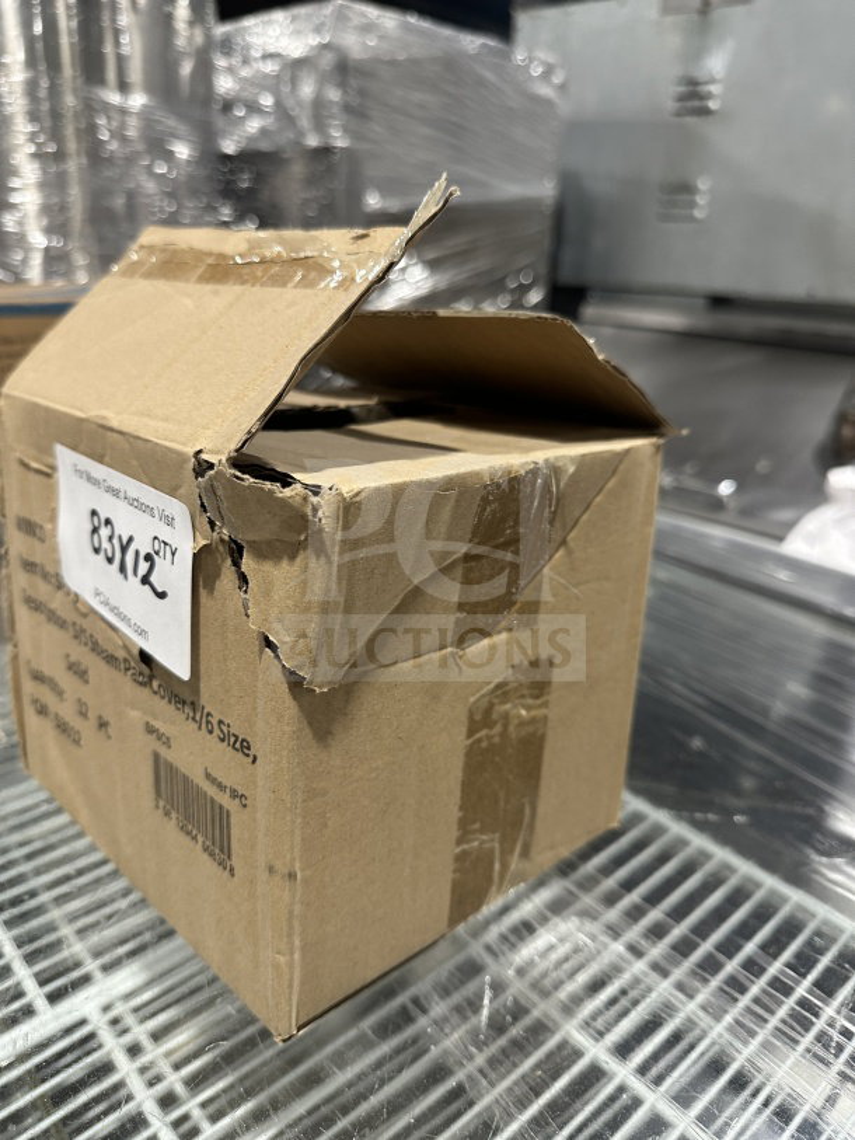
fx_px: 790
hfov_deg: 56.8
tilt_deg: -20.4
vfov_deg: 71.6
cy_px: 570
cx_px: 428
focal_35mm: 24
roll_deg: -1.7
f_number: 1.78
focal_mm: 6.86
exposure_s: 1/88
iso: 250
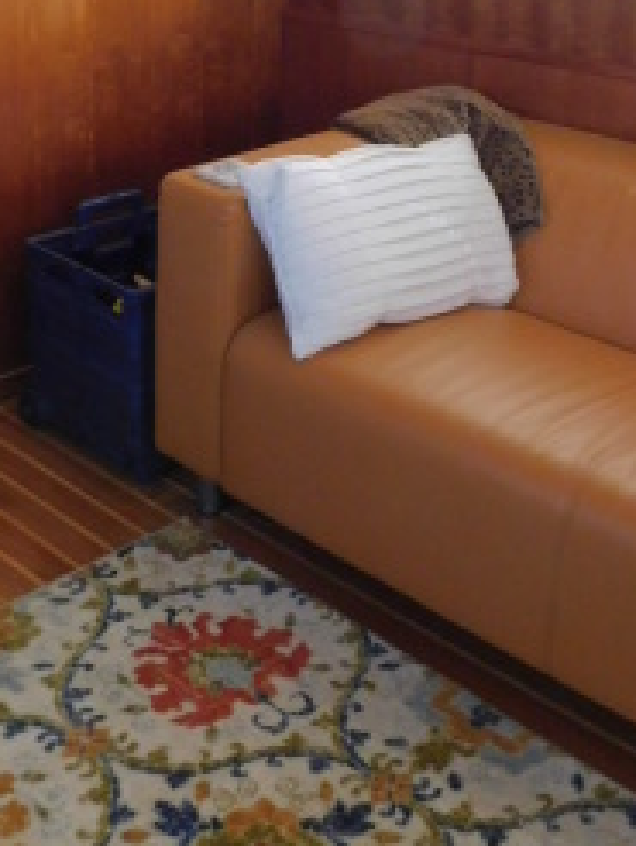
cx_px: 292
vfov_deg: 33.2
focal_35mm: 56
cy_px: 158
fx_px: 1369
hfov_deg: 26.1
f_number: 3
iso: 400
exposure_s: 1/25
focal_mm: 4
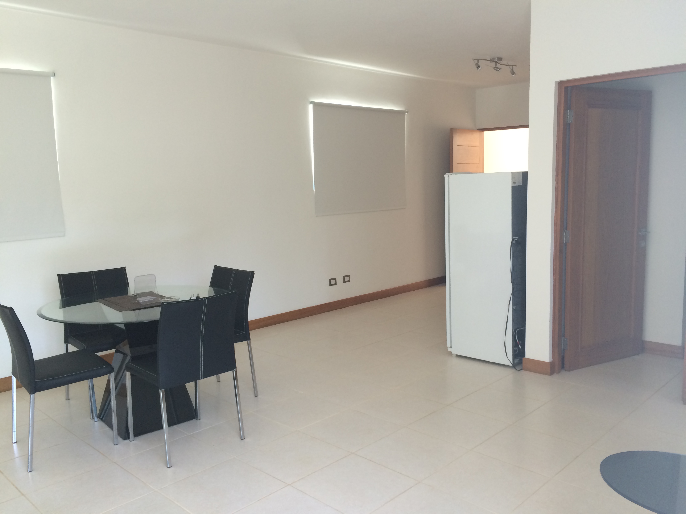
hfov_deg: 61.7
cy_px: 257
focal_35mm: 29
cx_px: 343
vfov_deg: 48.2
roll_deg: +1.2
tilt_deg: -7.0
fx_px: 575
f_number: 2.2
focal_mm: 4.15
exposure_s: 1/30
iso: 32
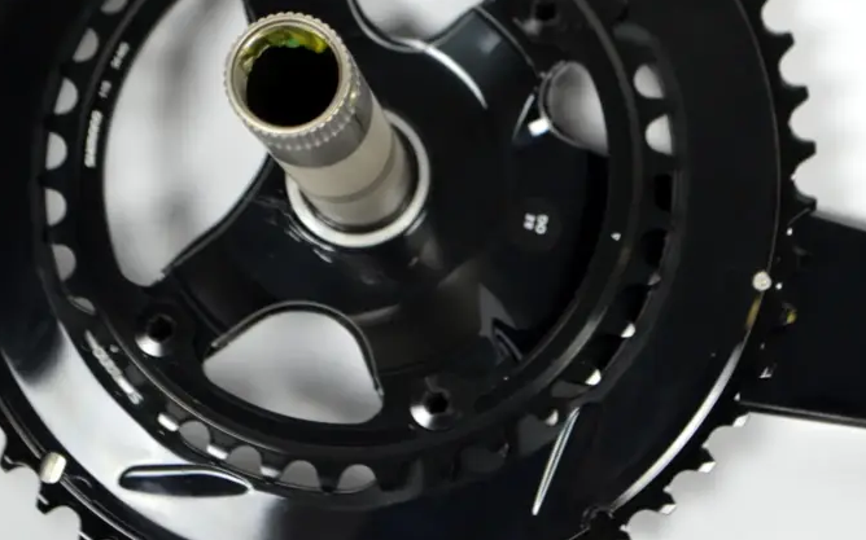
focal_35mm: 117
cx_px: 548
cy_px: 183
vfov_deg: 11.2
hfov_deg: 17.8
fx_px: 2760
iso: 800
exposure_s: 1/40
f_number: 5.6
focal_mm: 50
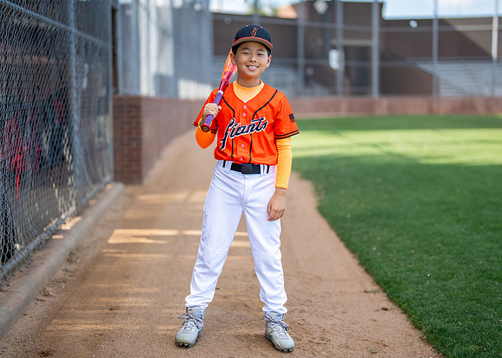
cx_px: 244
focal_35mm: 58
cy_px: 188
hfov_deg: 33.6
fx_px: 831
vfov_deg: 24.3
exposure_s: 1/2000
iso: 125
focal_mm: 50
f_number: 1.2
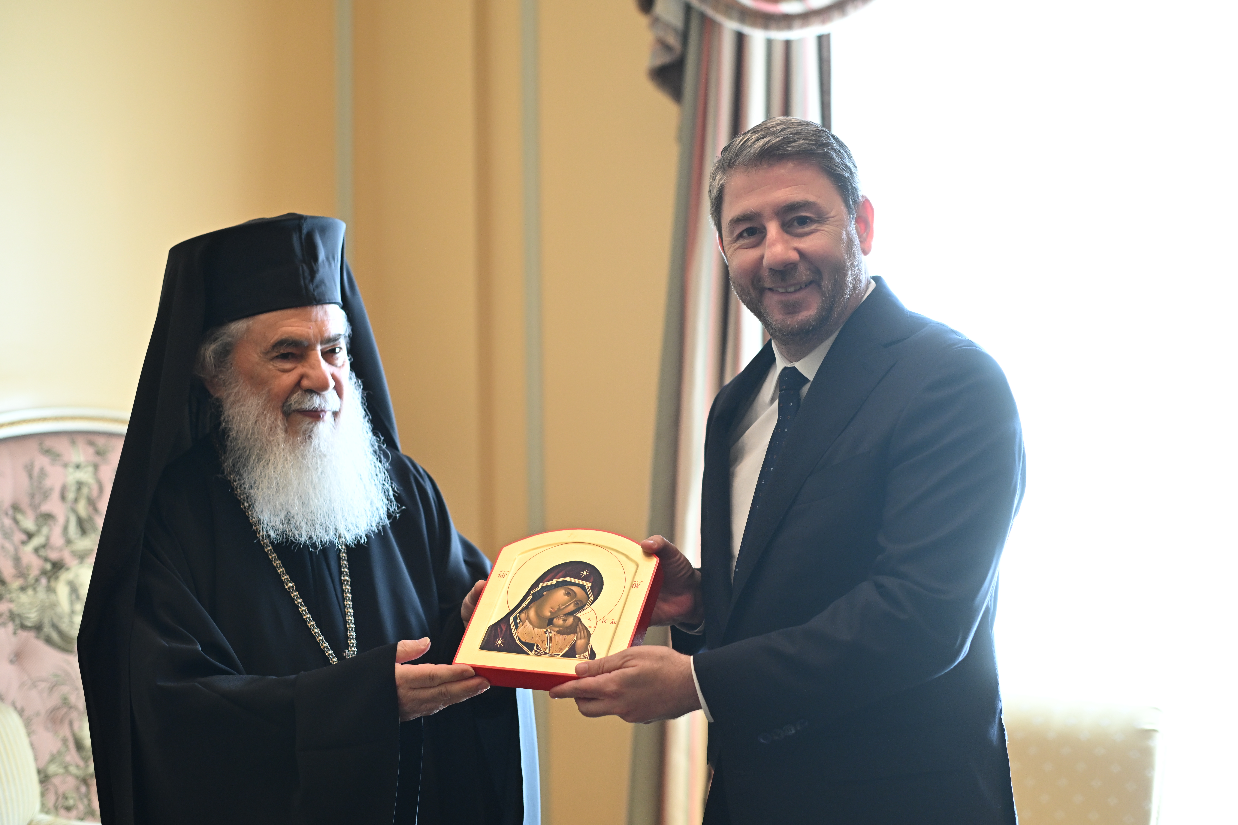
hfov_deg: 39.6
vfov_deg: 27.0
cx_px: 619
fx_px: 1719
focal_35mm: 50
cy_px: 412
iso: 1250
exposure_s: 1/100
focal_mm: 50
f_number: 2.8
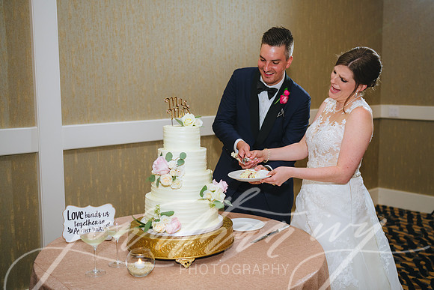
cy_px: 139
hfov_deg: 46.3
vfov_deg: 31.9
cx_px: 227
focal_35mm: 42
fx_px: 507
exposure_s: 1/80
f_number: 2.8
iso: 640
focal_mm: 40
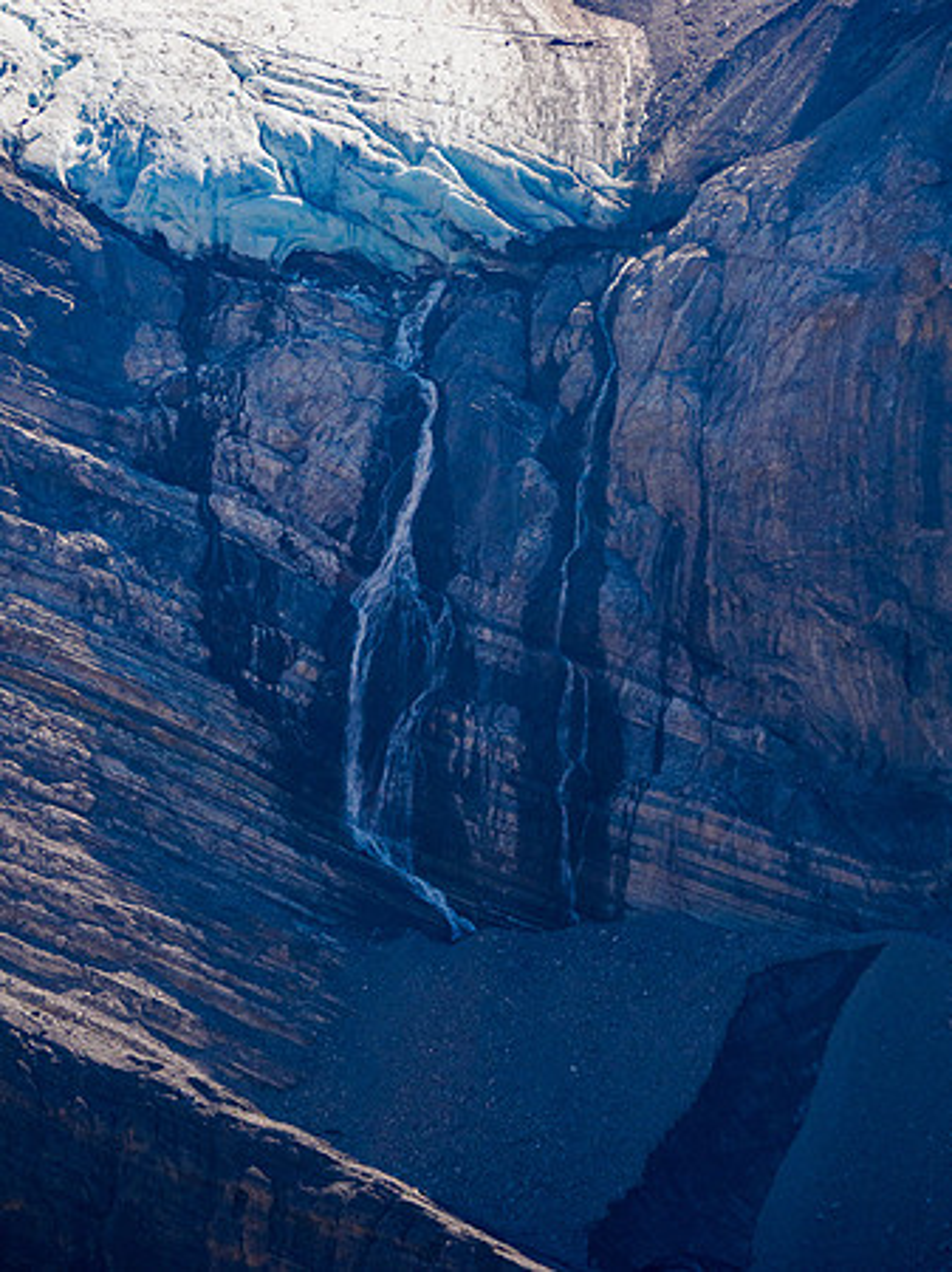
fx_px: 11011
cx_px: 476
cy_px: 636
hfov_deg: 5.0
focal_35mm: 300
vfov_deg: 6.6
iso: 800
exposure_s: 1/320
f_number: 8
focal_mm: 150
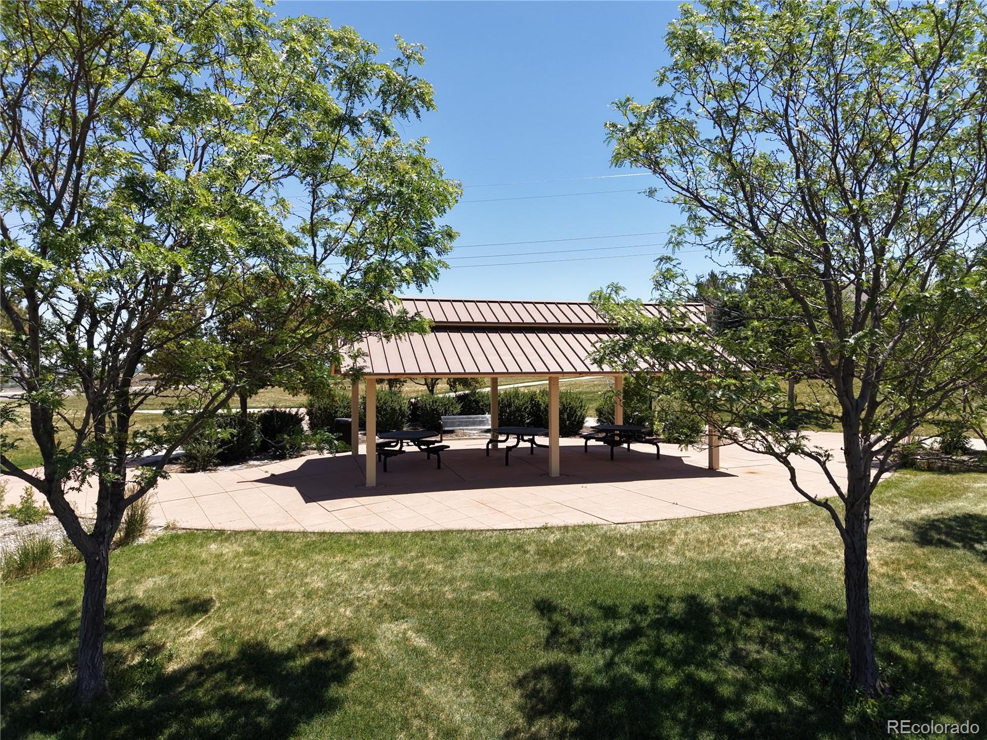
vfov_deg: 56.8
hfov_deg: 71.6
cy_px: 370
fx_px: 684
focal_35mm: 24
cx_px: 494
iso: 100
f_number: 1.8
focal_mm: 8.67
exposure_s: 1/2000
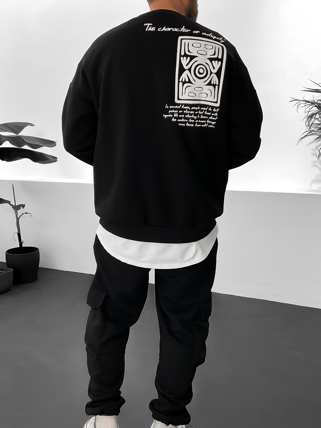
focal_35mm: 35
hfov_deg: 40.7
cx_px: 162
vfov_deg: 52.6
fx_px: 433
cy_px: 220
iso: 64
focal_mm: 3
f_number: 1.8
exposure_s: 1/100
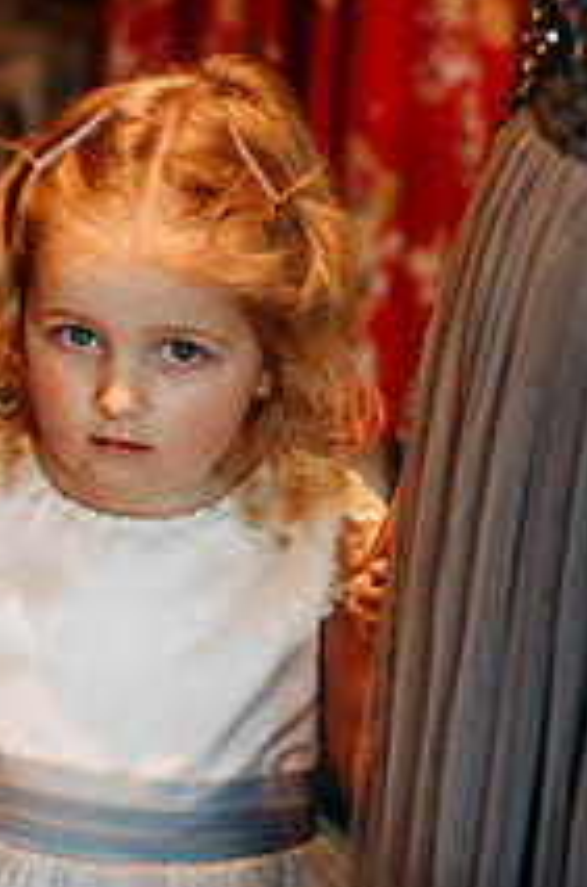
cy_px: 558
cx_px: 19
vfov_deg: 13.9
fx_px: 3637
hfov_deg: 9.2
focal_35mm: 148
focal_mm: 70
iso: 720
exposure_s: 1/200
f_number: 2.8
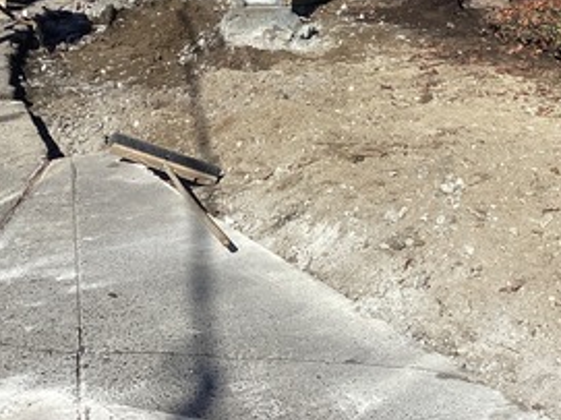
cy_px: -4
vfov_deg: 22.0
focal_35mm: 64
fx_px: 1037
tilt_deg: -5.8
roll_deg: +0.4
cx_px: 412
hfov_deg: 29.9
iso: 25
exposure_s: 1/1314
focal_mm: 3.3
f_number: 2.4
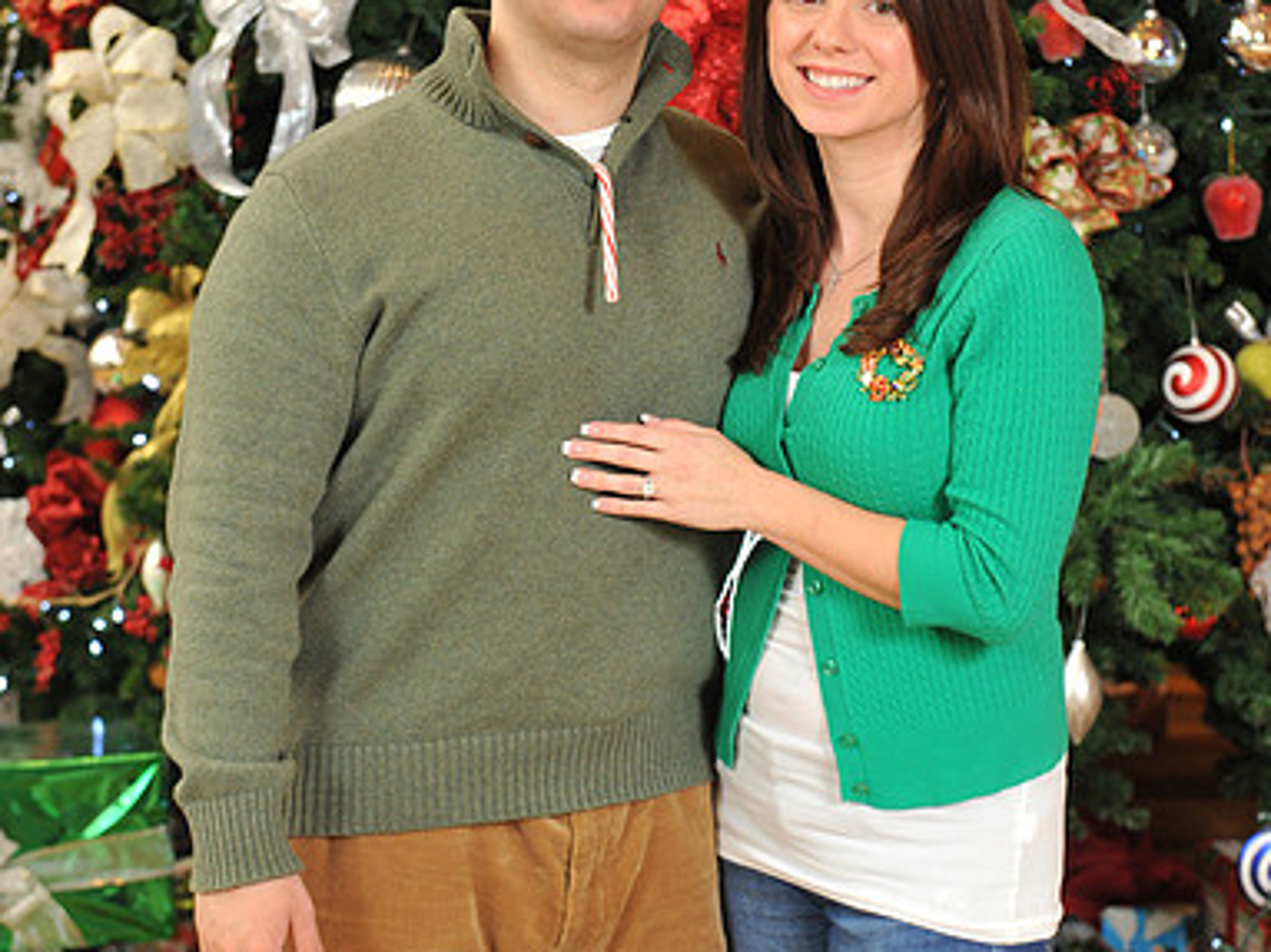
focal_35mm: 102
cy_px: 421
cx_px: 637
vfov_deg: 14.5
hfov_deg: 19.3
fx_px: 3744
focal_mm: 70
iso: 1600
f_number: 6.3
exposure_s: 1/100
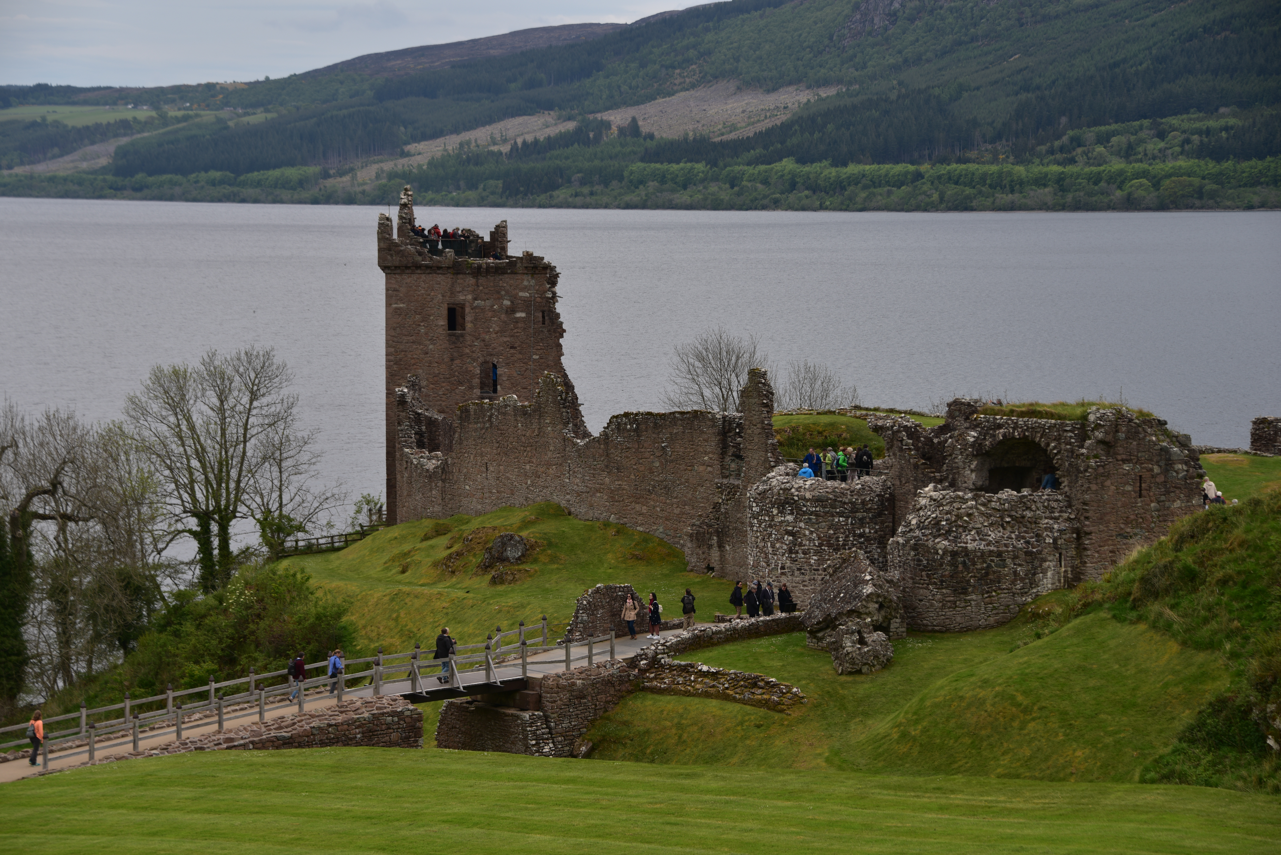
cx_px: 640
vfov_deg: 14.9
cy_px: 428
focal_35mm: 92
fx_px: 3275
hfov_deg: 22.1
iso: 64
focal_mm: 92
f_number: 6.3
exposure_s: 1/160
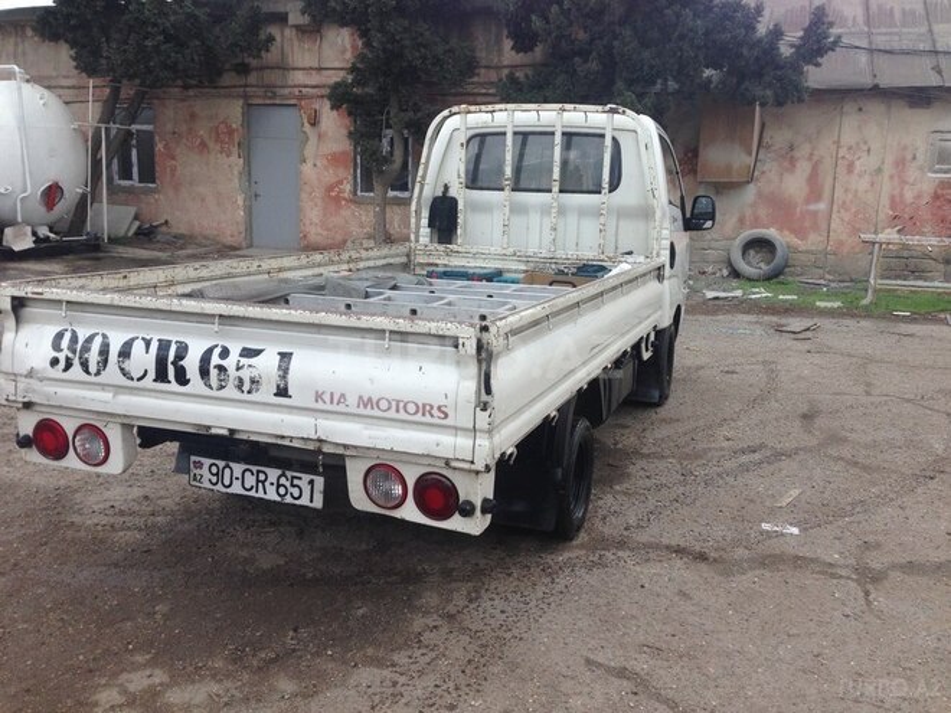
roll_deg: -1.6
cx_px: 476
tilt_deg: -7.9
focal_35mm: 33
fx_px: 907
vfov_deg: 42.9
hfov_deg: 55.4
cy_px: 356
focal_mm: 4.12
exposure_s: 1/186
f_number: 2.4
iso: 50
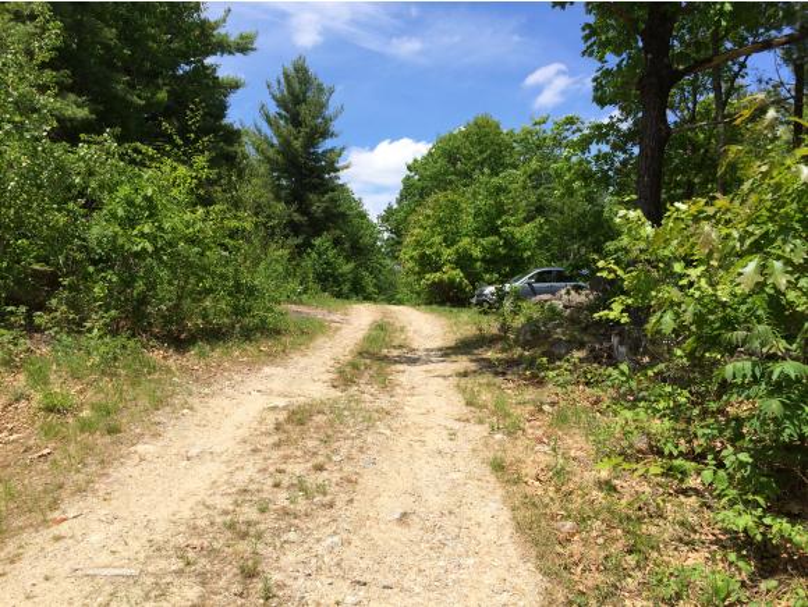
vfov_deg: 48.3
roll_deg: -2.0
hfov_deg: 61.6
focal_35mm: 29
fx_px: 677
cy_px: 304
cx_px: 404
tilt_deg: +0.5
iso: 32
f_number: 2.2
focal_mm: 4.15
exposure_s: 1/1953
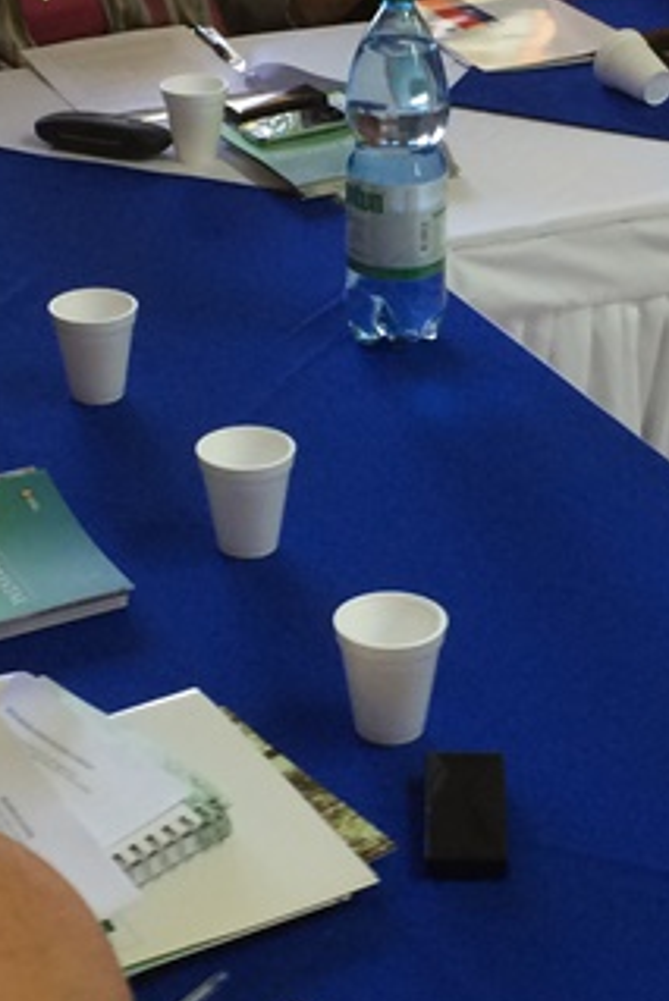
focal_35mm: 85
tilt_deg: -24.0
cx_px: 493
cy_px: 372
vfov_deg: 23.8
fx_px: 2367
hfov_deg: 16.0
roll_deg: -1.2
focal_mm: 4.15
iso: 100
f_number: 2.2
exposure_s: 1/33
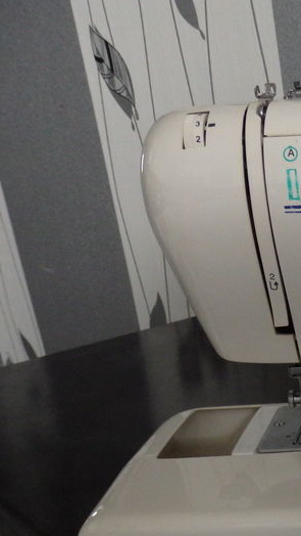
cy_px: 361
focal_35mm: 52
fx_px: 737
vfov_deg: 39.3
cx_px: 462
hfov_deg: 19.7
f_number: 3
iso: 500
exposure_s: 1/30
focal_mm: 4.5
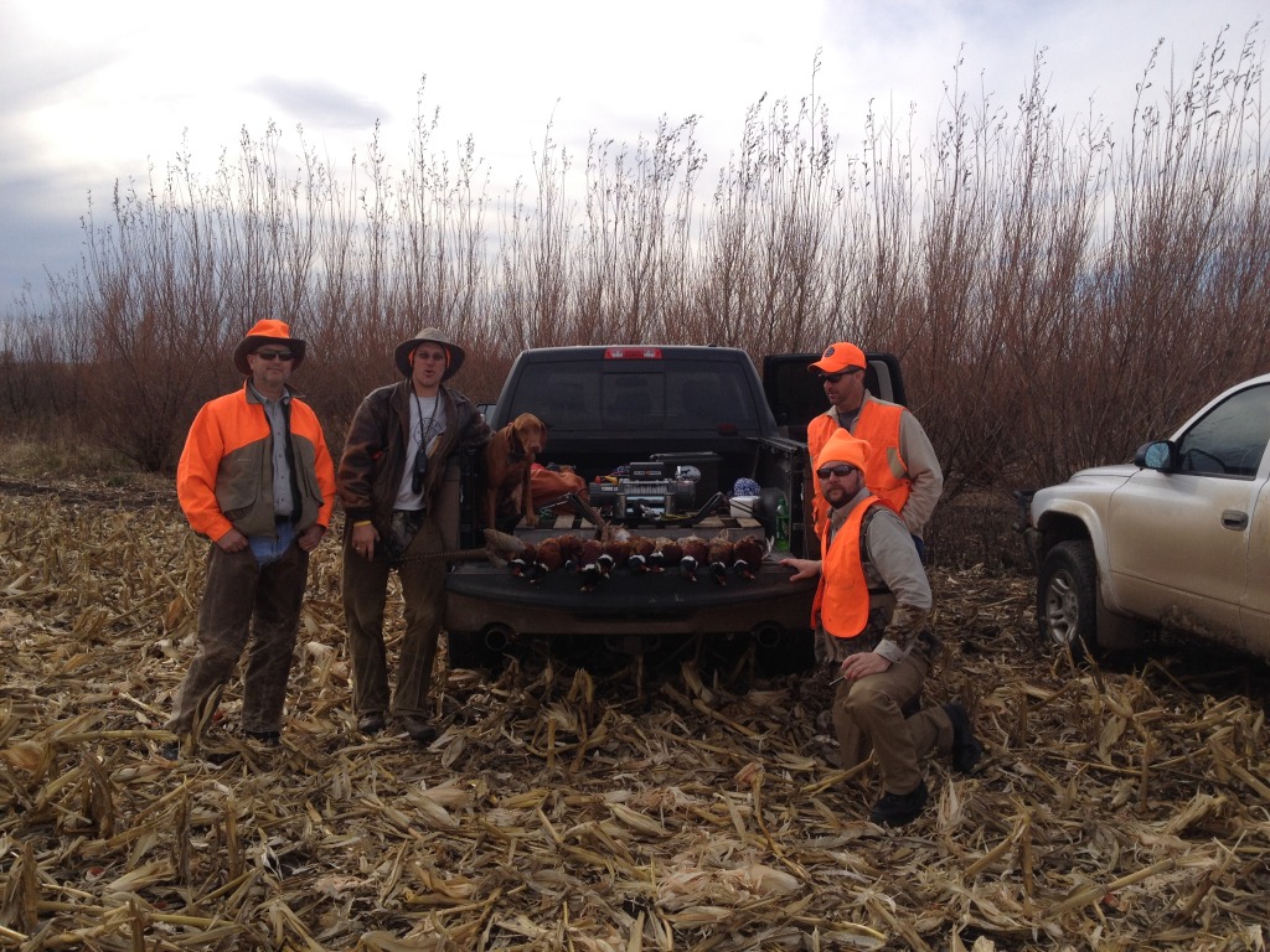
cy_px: 476
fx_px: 1284
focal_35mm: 35
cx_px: 635
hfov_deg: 52.6
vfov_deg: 40.7
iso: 50
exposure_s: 1/1314
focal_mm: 4.28
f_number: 2.4
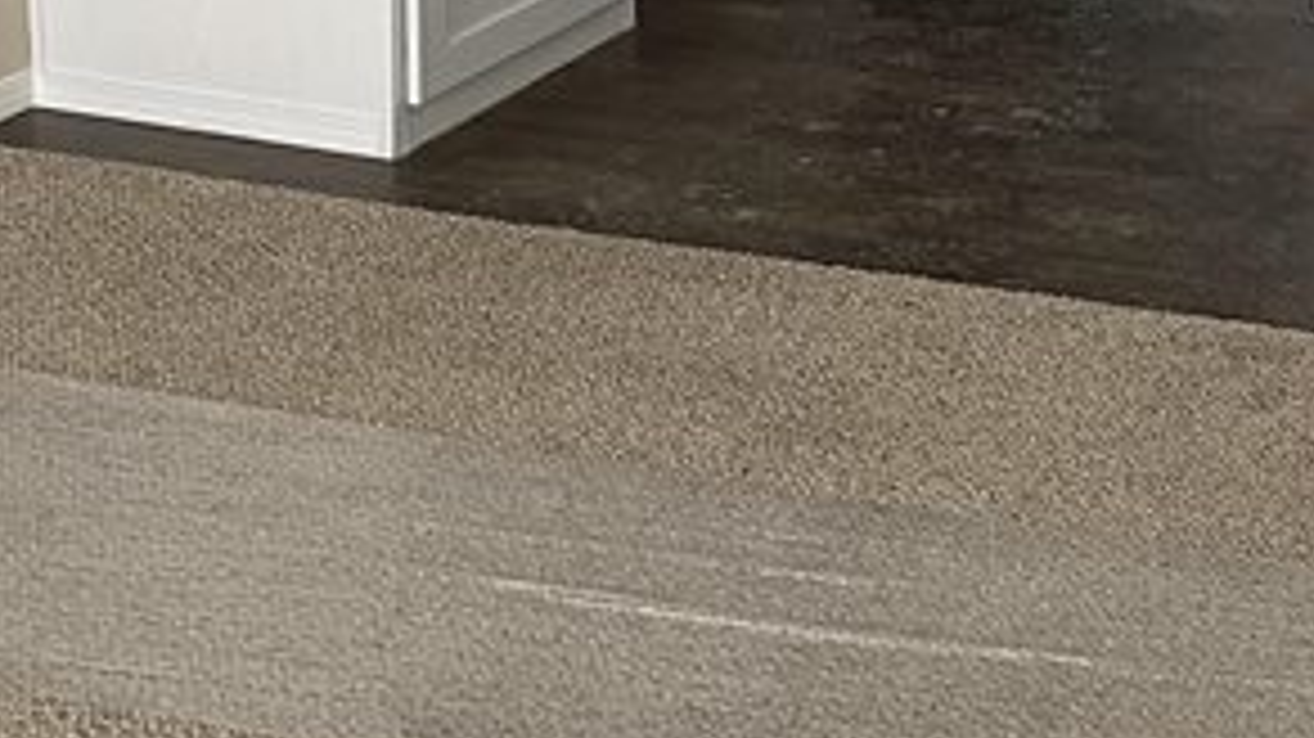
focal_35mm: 93
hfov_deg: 21.9
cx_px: 1400
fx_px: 3239
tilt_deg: -7.5
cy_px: -652
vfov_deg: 11.8
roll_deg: -0.9
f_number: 1.8
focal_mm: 4.25
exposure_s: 1/60
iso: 125
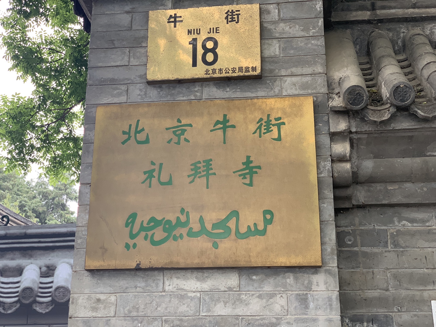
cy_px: 164
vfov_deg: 28.0
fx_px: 655
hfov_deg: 36.8
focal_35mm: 52
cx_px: 218
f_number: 2.4
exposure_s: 1/122
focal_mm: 6
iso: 80
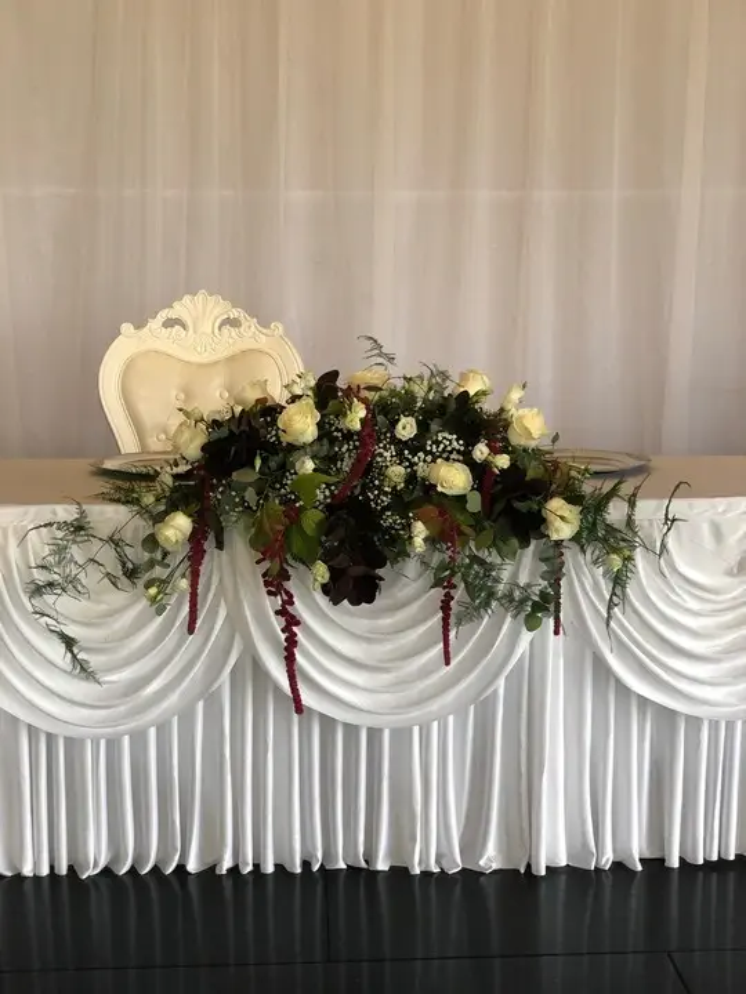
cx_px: 373
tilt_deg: -9.2
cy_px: 497
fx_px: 1494
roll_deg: +1.9
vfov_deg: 36.8
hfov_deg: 28.0
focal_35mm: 52
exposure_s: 1/50
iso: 80
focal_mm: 6
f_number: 2.4
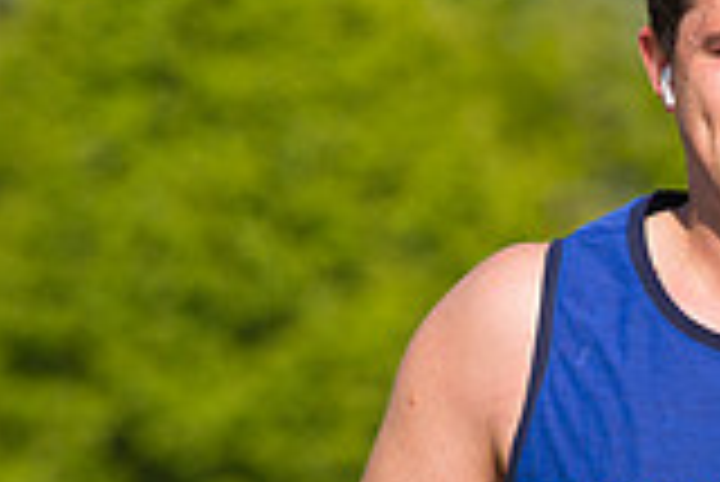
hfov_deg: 3.1
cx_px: 994
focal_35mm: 671
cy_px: 408
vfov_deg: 2.1
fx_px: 13432
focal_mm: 185
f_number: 5.6
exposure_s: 1/2000
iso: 400
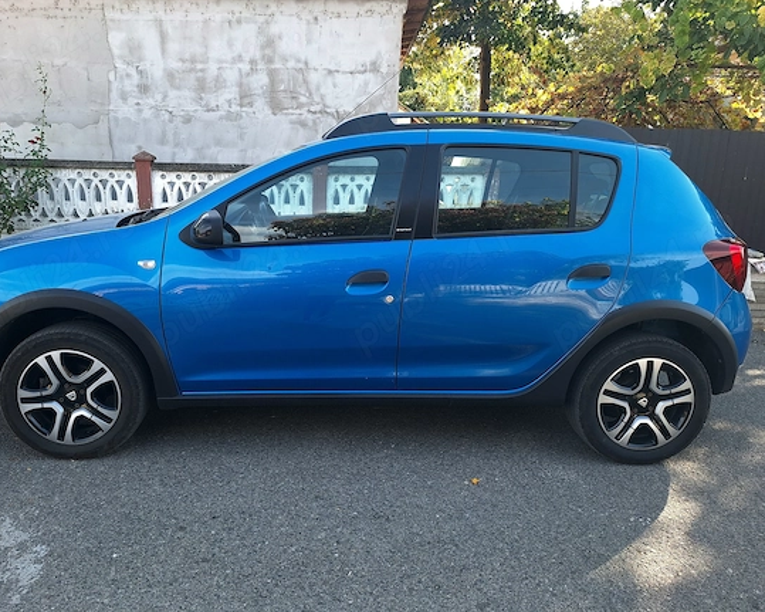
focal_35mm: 25
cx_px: 343
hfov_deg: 67.9
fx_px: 566
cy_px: 295
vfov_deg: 56.8
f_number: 1.8
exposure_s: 1/263
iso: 40
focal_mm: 5.54
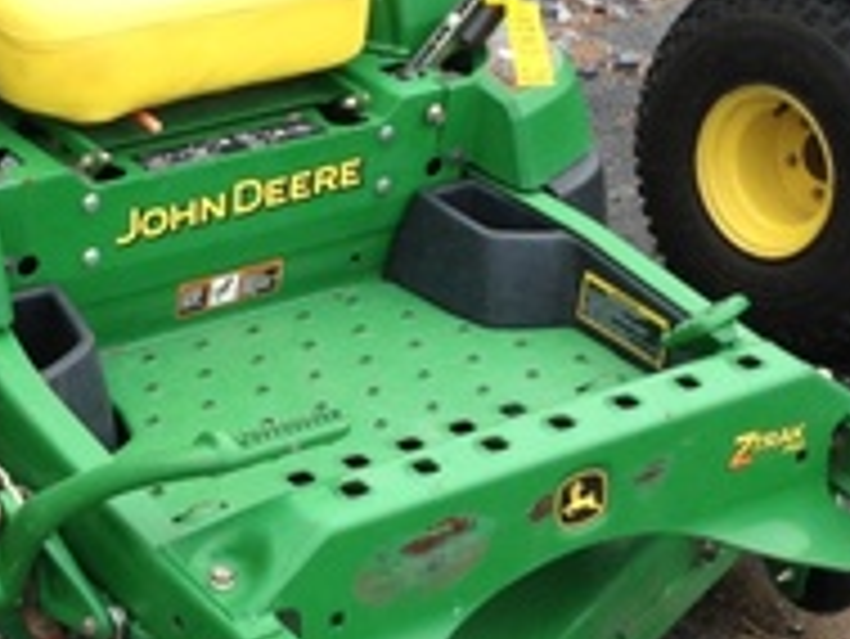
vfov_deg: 15.6
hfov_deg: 20.5
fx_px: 2334
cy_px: 302
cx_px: 202
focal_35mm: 95
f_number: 2.4
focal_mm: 4.13
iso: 50
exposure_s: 1/304
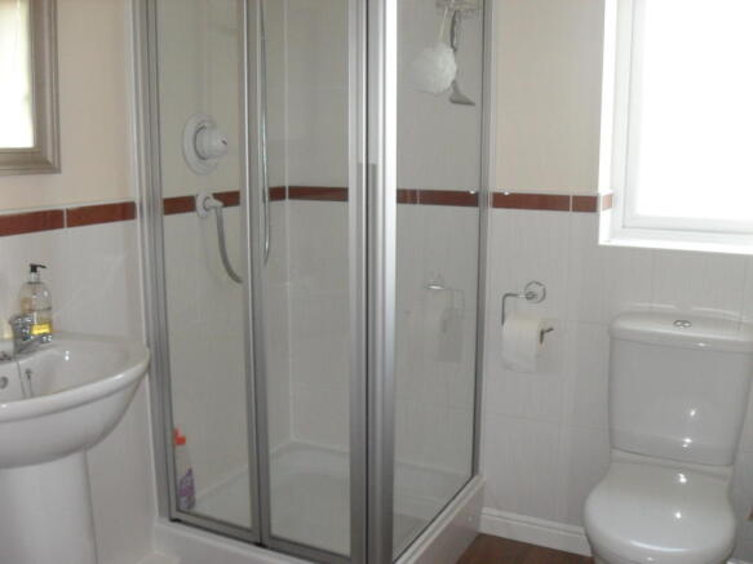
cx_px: 376
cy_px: 282
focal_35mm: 35
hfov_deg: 52.6
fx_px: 761
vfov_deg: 40.7
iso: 200
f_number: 2.8
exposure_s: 1/45
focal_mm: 6.2
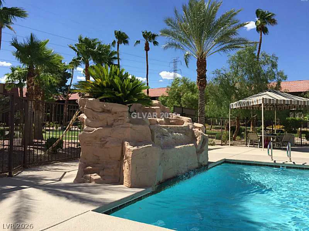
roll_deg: -2.1
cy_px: 116
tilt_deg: +4.2
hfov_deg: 61.7
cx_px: 154
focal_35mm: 29
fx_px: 259
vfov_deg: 48.2
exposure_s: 1/1980
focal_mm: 4.15
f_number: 2.2
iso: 32
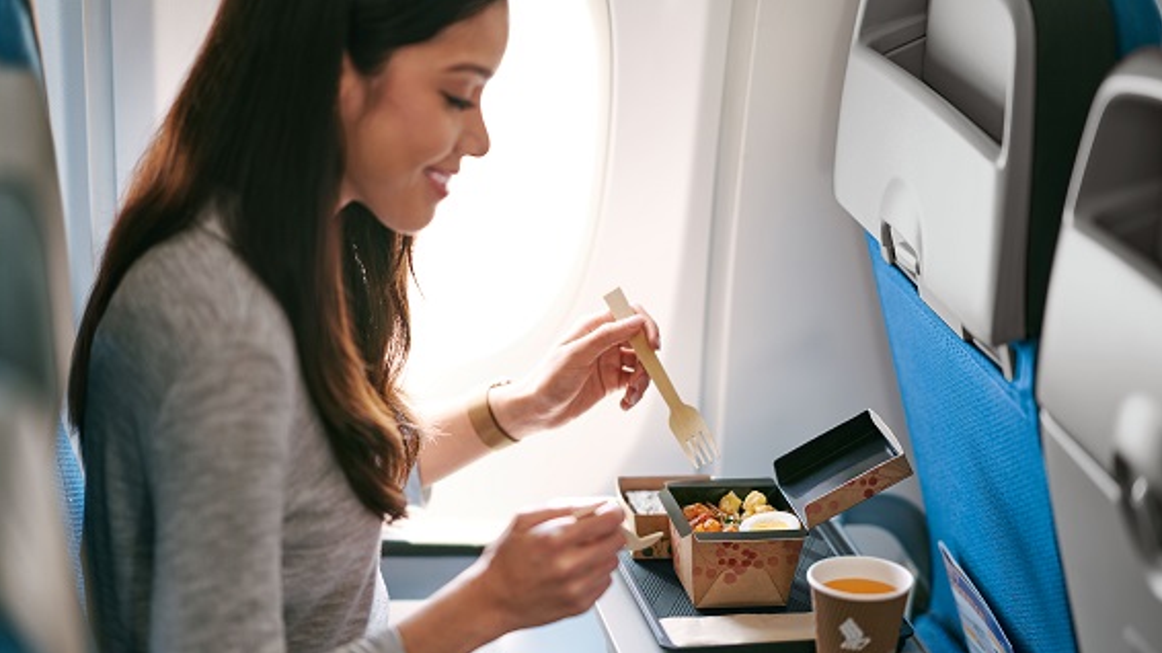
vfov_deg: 13.4
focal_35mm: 90
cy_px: 356
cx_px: 585
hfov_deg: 23.7
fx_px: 2772
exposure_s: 1/200
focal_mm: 85
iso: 160
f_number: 1.4
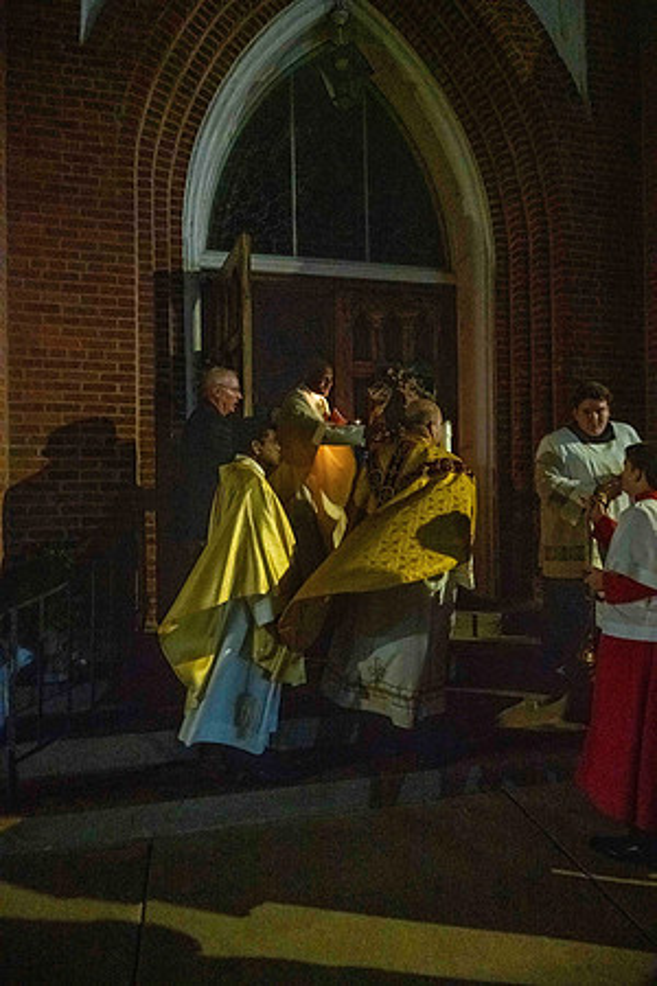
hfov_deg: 53.1
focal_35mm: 24
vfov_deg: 73.7
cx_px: 328
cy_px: 493
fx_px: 657
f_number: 6.3
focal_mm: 24
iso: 8000
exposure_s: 1/40
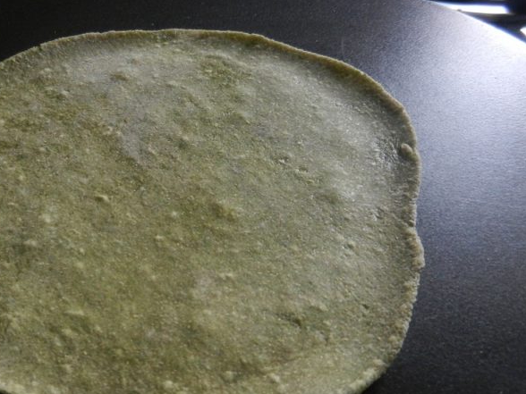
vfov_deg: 41.6
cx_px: 173
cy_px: 238
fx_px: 517
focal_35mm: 34
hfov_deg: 52.8
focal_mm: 4.5
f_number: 3.5
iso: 360
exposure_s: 1/30
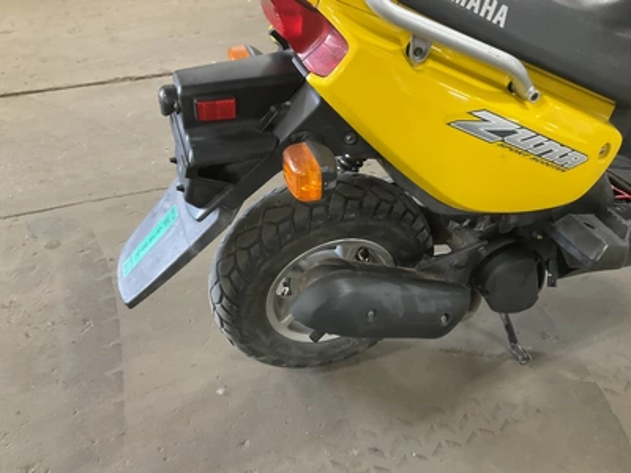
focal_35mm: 29
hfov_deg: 61.7
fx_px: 529
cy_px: 236
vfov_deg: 48.2
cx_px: 316
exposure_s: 1/40
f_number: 1.8
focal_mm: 3
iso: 250
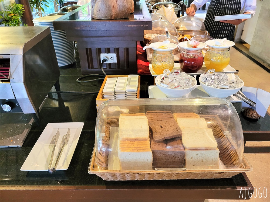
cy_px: 101
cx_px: 135
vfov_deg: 53.1
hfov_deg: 67.3
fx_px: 203
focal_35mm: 26
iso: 500
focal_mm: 5.4
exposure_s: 1/50
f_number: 1.8
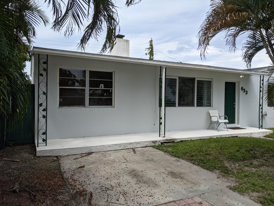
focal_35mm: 27
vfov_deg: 51.4
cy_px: 103
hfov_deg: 65.3
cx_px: 137
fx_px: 214
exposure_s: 1/4695
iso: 83
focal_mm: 4.38
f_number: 1.73
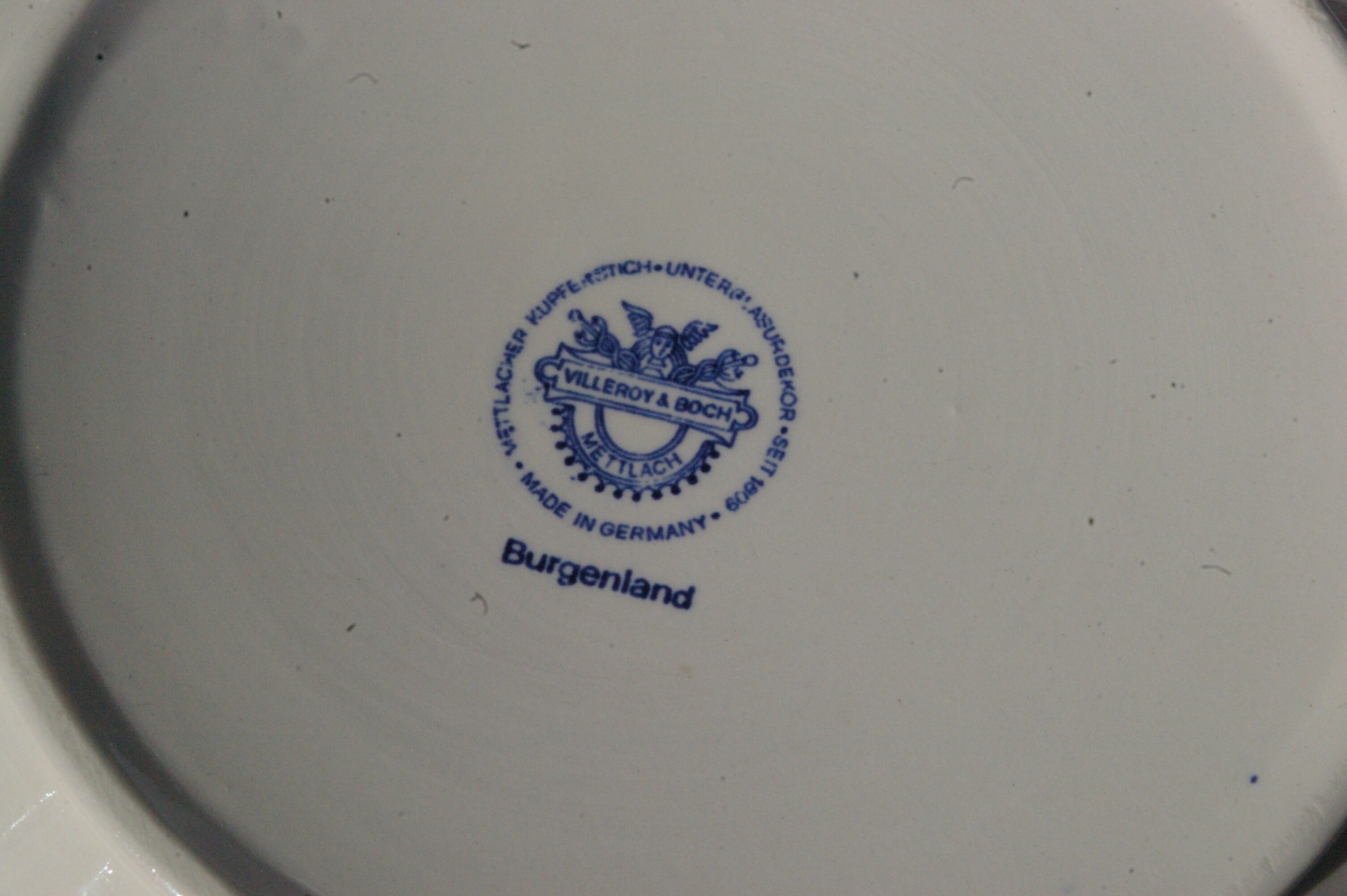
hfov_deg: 49.6
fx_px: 1458
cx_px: 674
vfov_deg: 34.1
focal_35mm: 39
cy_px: 448
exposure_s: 1/1000
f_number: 16
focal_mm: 26
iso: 1600
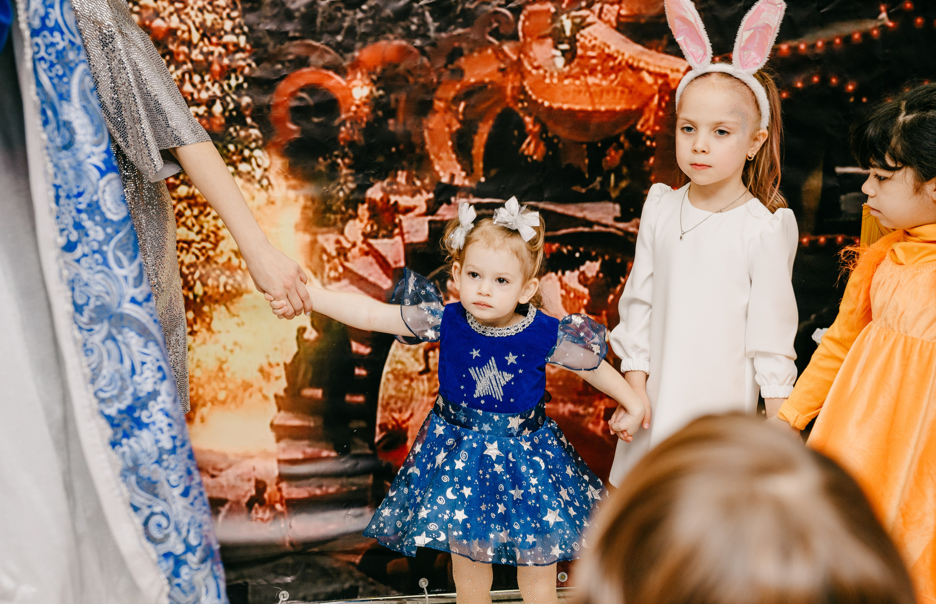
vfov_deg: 20.1
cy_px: 330
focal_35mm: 66
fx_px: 1705
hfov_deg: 30.7
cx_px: 441
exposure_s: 1/160
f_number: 4.5
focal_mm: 62
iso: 250
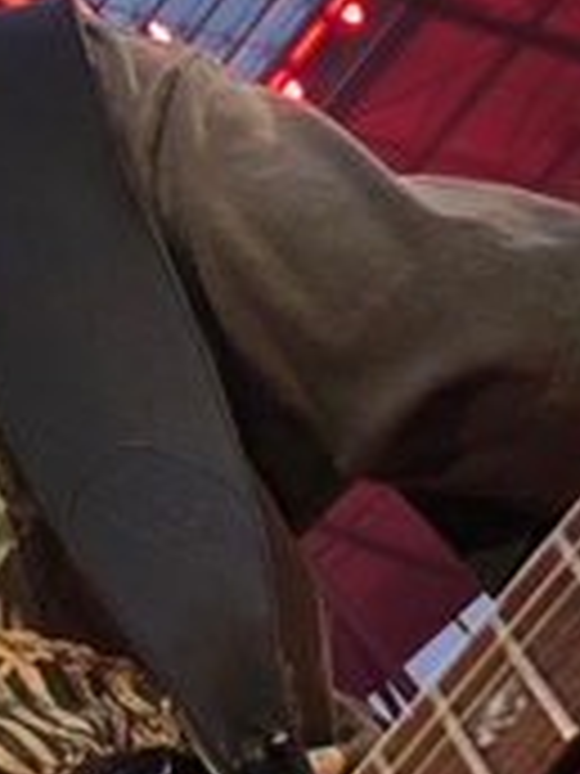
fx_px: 2390
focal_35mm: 107
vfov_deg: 18.3
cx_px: 207
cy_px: 526
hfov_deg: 13.8
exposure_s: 1/100
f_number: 1.7
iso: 12
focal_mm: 6.3
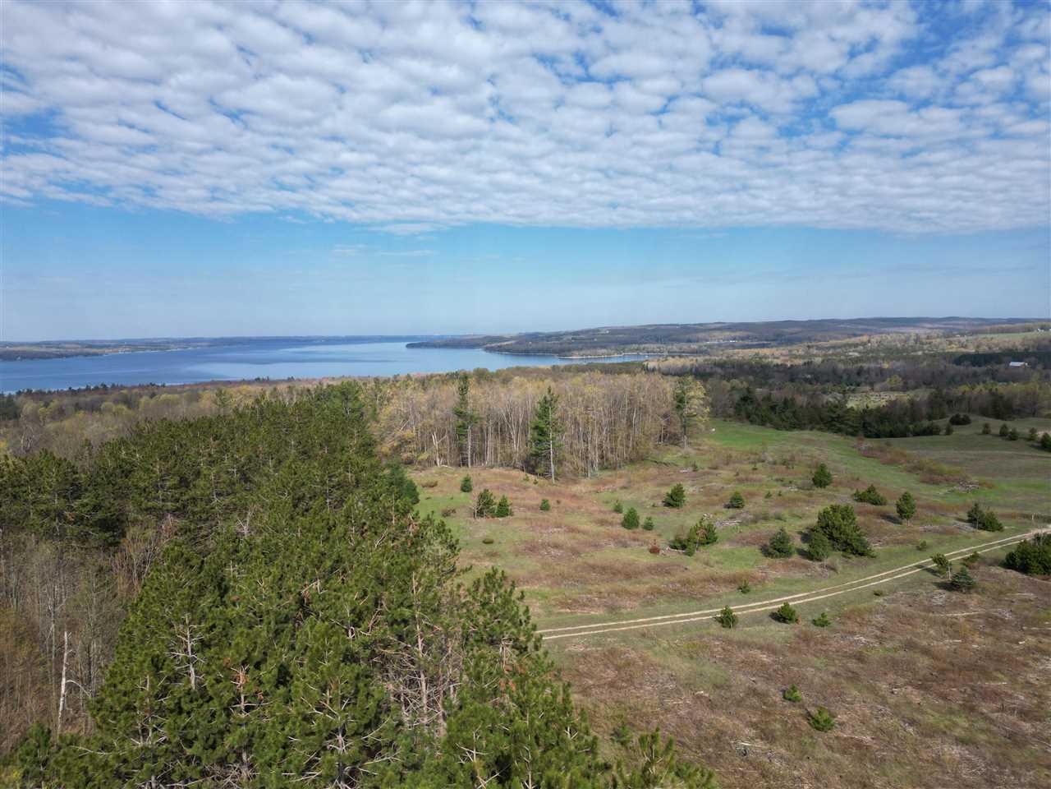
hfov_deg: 71.6
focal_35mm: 24
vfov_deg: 56.8
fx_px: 729
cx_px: 526
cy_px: 394
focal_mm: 6.72
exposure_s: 1/2500
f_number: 1.7
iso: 100
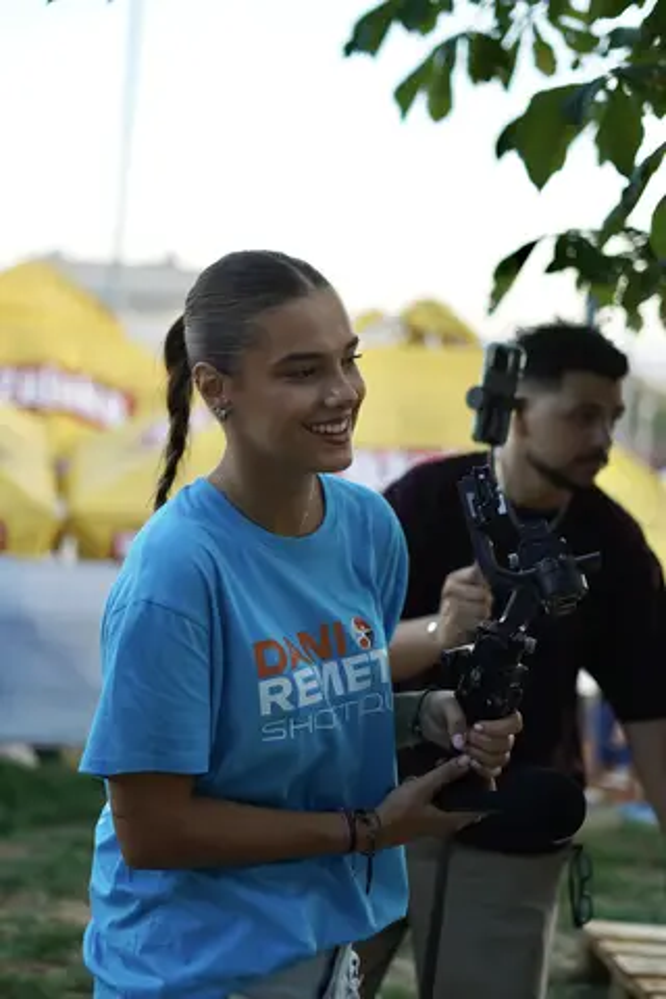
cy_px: 500
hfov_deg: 27.0
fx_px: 1387
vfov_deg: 39.6
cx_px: 333
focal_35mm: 50
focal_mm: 50
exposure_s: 1/500
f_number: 1.8
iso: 200
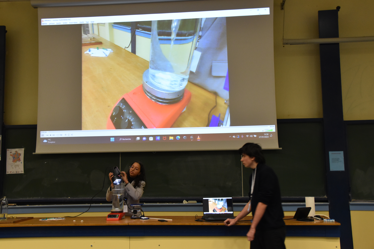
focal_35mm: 39
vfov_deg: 34.2
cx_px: 187
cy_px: 124
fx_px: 405
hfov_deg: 49.6
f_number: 7.1
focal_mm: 26
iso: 1600
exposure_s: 1/40
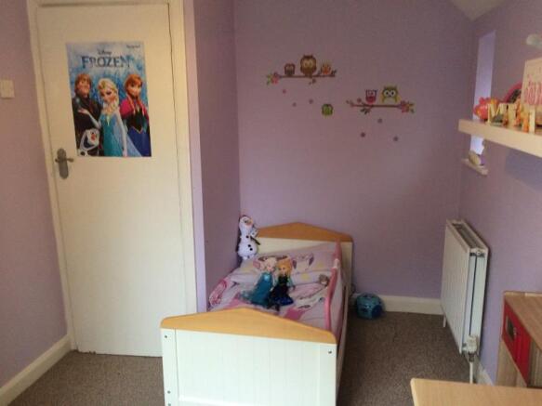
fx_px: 454
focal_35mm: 29
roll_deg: +1.1
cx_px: 271
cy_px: 203
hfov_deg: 61.7
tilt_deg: -12.2
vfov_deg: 48.2
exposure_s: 1/33
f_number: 2.2
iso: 250
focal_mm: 4.15
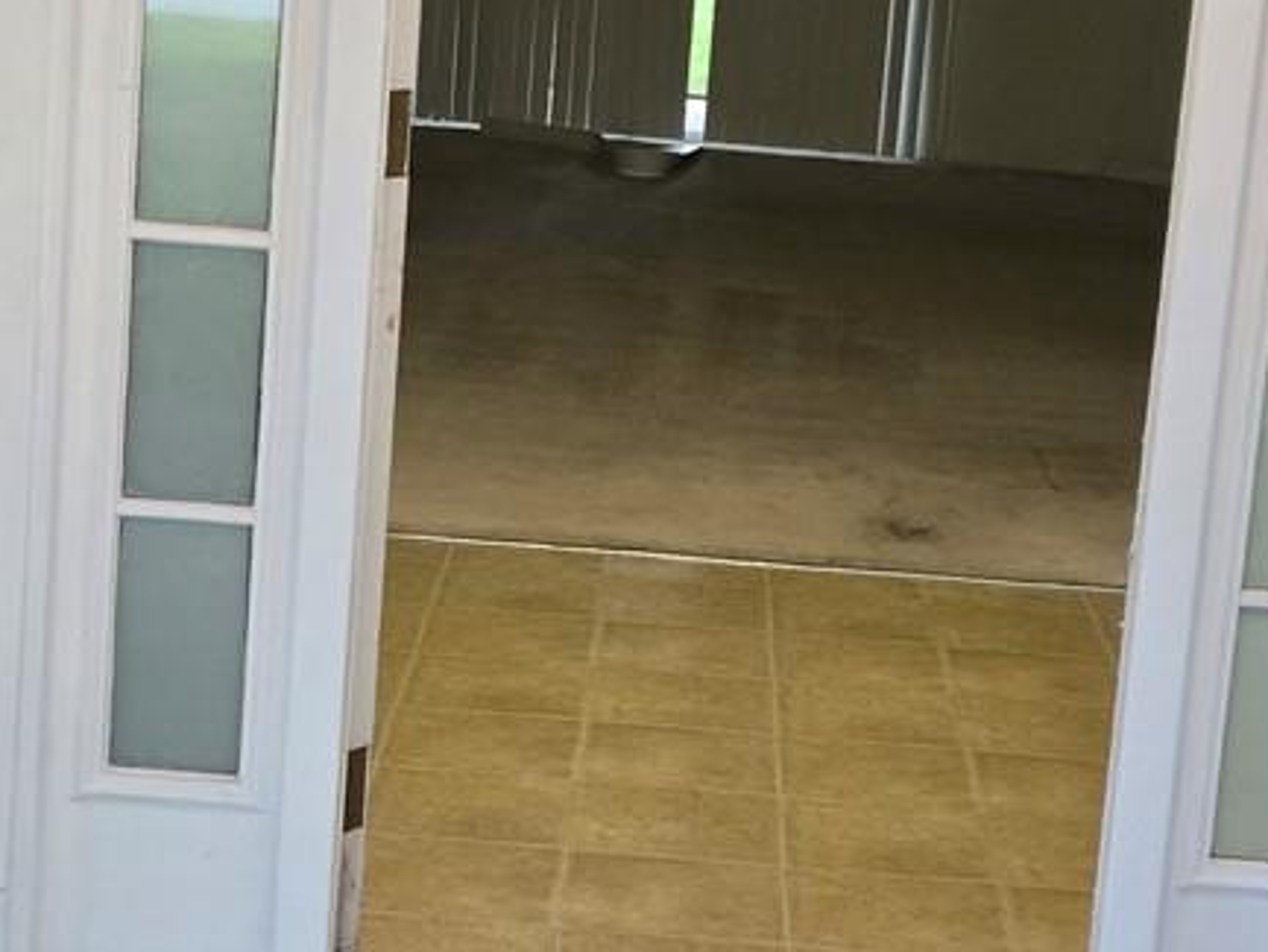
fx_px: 3114
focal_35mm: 85
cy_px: 419
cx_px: 562
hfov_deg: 23.0
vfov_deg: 17.4
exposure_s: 1/120
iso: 1000
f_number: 1.8
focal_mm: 5.4
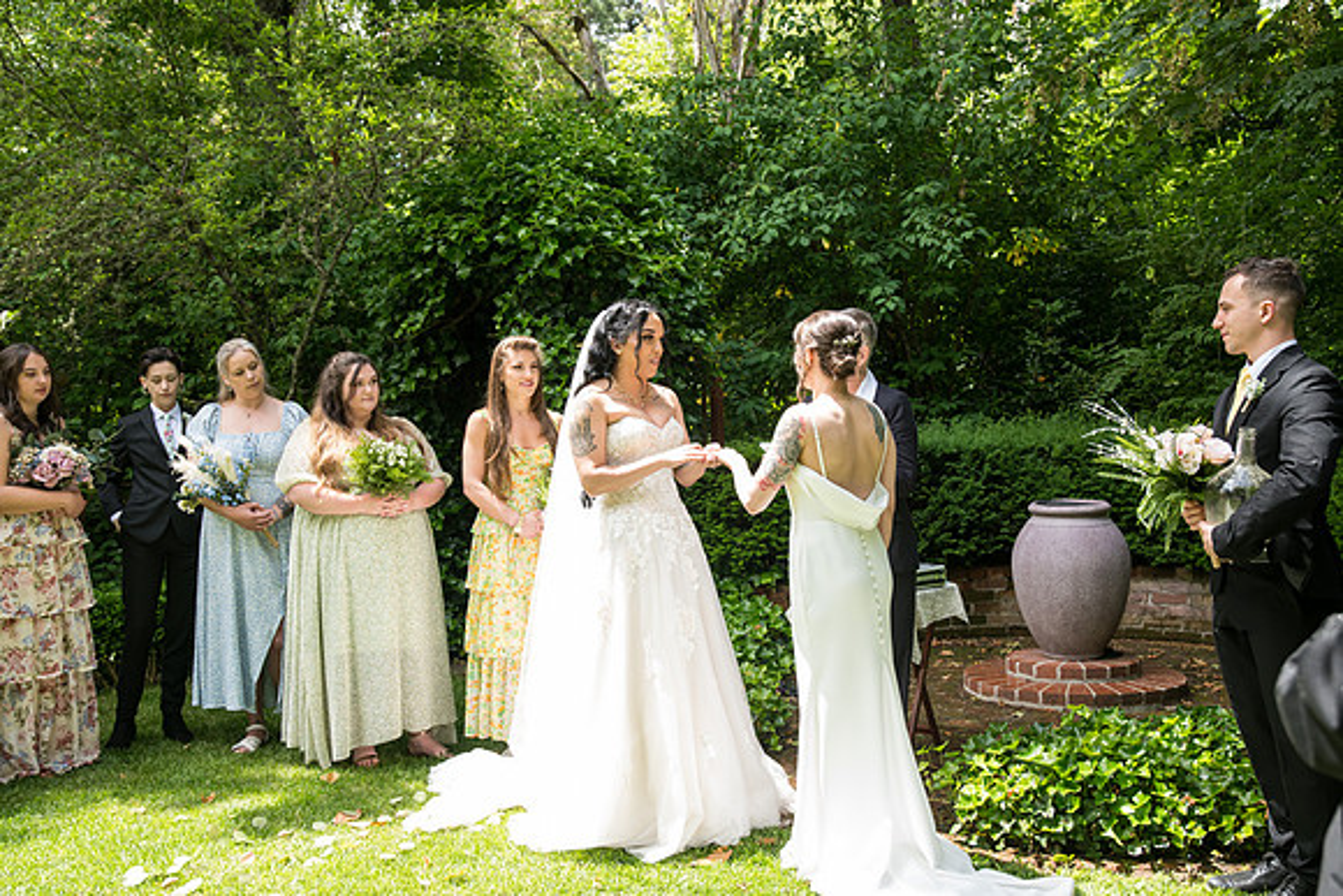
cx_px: 672
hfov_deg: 54.4
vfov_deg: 37.9
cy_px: 448
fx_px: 1306
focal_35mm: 35
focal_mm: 35
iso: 500
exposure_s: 1/400
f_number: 5
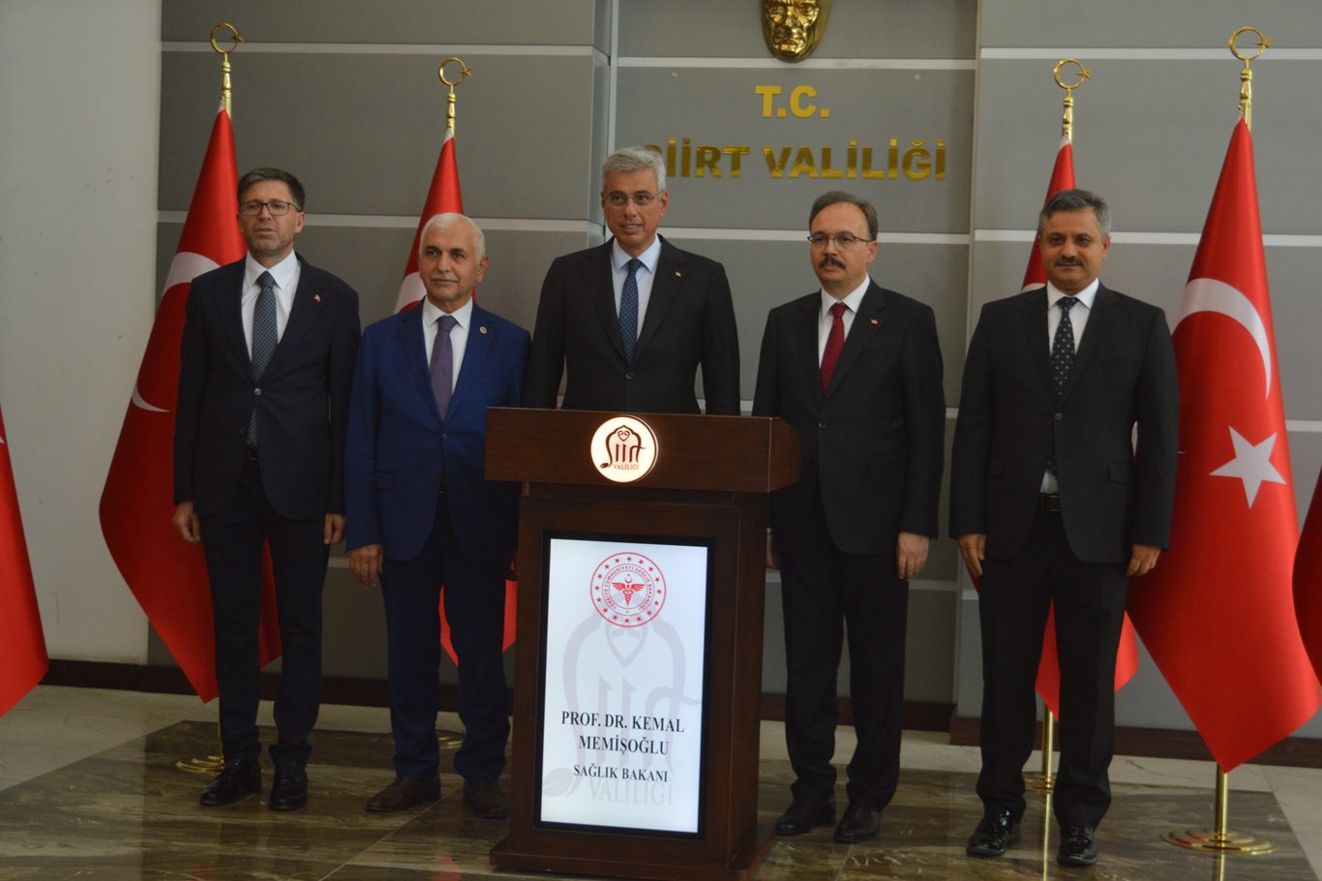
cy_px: 440
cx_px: 661
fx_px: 2093
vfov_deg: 23.8
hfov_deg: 35.1
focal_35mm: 57
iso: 560
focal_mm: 38
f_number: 4.8
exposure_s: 1/60
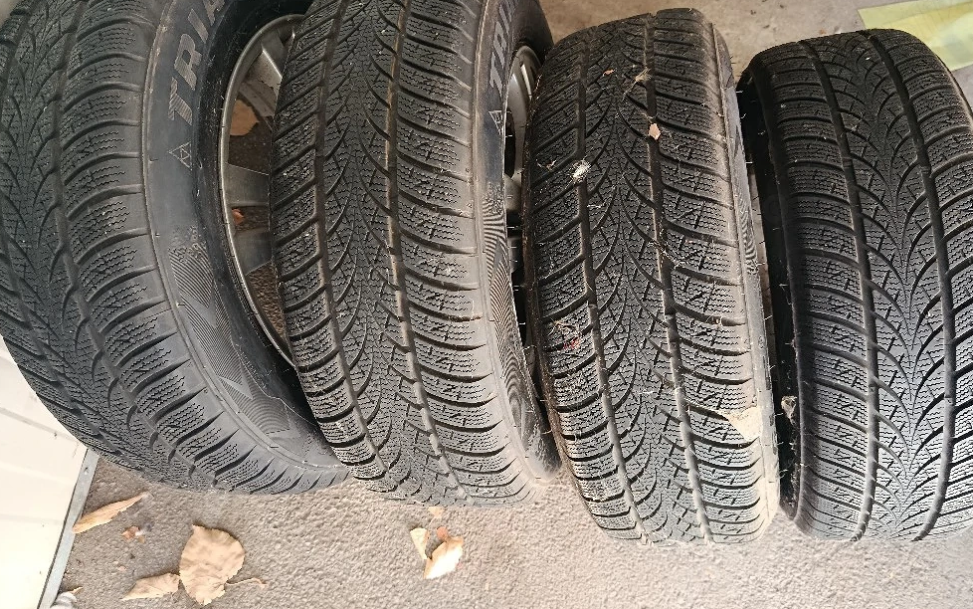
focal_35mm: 26
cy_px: 280
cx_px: 490
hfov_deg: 70.4
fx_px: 690
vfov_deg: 47.6
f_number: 1.7
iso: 1054
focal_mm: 5.24
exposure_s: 1/100
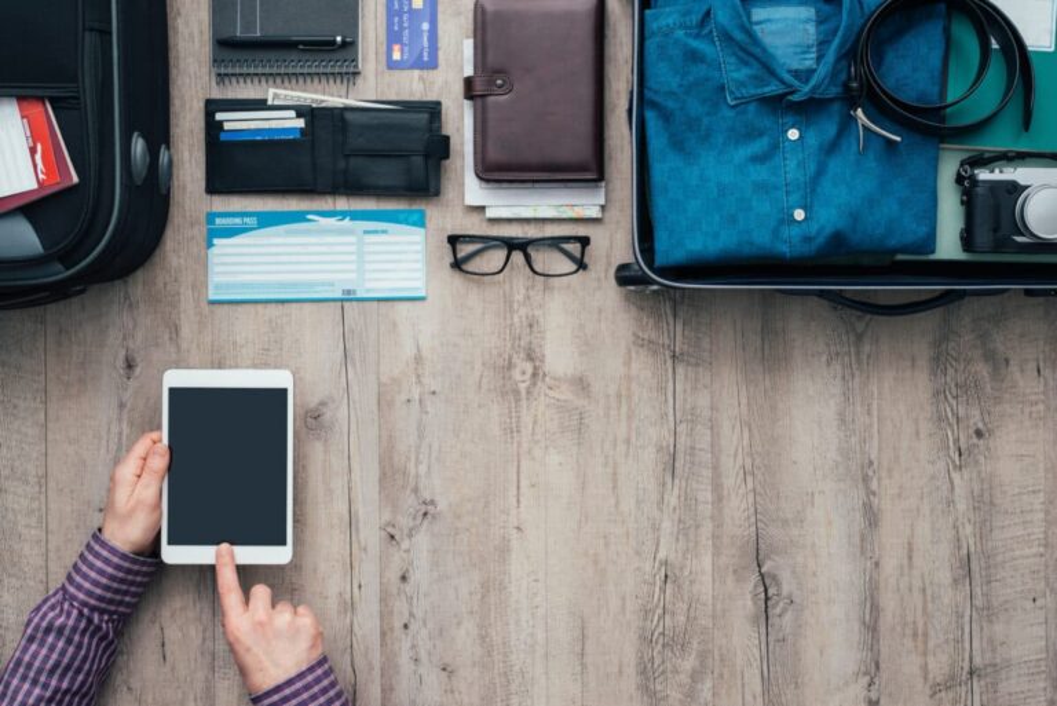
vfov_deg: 27.0
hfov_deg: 39.6
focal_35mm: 50
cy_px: 353
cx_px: 528
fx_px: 1469
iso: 100
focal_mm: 50
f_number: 8
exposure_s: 1/125
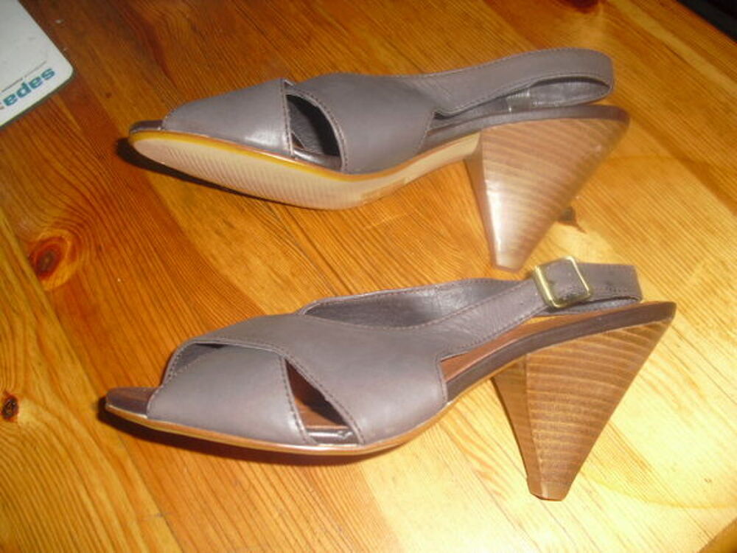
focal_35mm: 36
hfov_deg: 51.4
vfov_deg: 39.7
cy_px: 276
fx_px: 766
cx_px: 368
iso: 100
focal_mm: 6.3
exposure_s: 1/60
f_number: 3.1
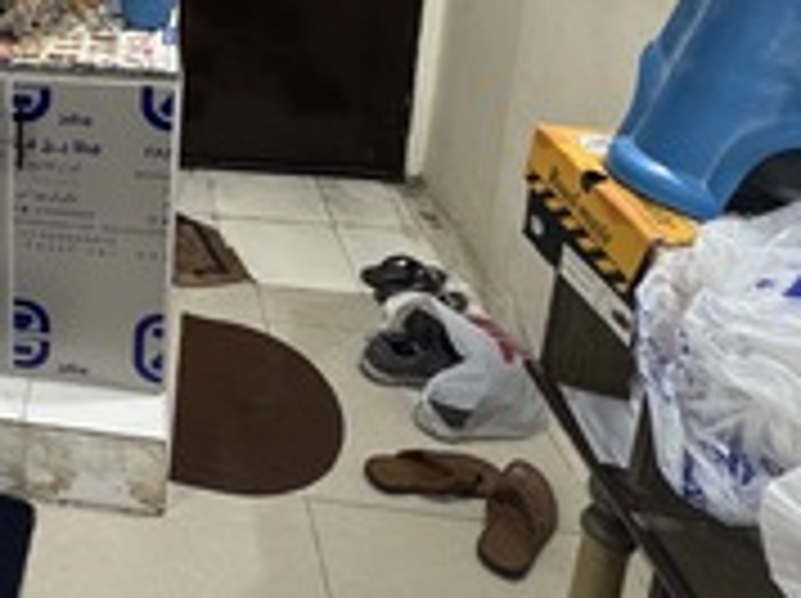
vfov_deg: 35.0
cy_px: -29
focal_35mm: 36
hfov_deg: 43.7
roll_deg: +0.9
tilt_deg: -13.1
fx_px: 832
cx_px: -7
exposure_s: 1/47
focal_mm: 2.22
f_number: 2.2
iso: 400
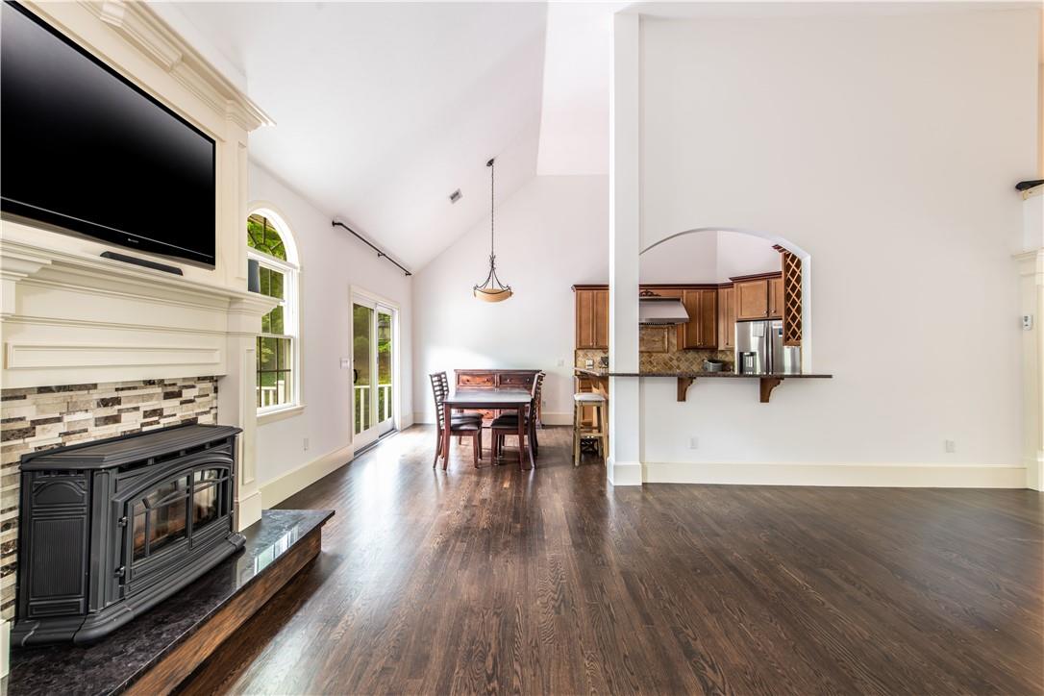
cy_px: 348
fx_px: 406
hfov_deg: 104.3
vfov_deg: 81.2
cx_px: 522
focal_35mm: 14
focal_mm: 14
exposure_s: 1/200
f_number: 10
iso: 1000
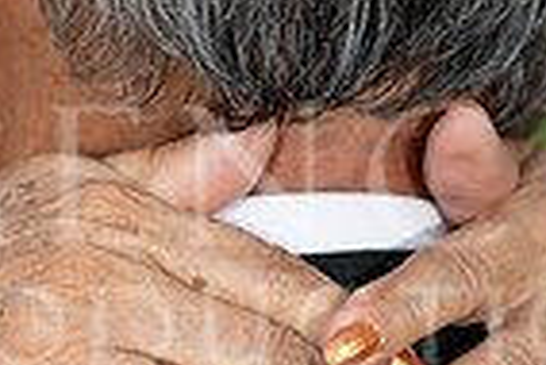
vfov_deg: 4.0
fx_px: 5253
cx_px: -96
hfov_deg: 5.9
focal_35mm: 346
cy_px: 94
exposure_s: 1/1600
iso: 200
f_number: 2.2
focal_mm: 85
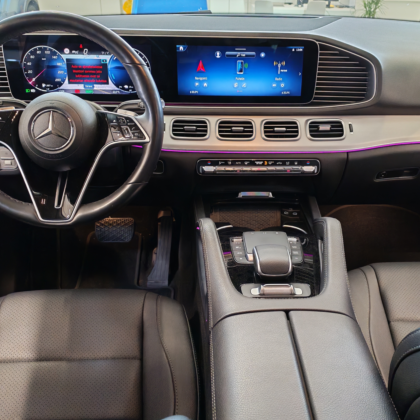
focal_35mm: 36
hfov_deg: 46.0
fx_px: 494
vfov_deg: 46.0
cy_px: 213
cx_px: 236
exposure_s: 1/100
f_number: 1.9
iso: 1250
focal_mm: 6.12
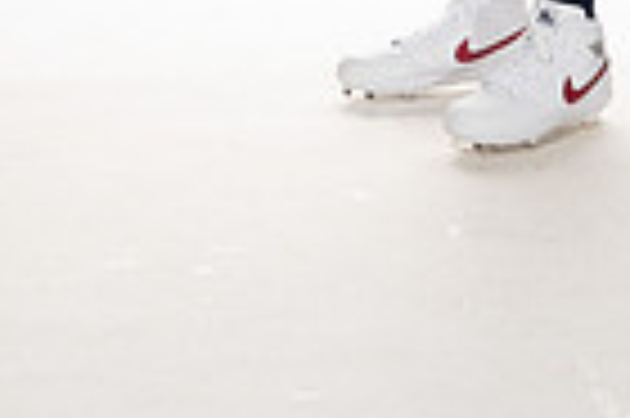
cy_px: -544
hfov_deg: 12.5
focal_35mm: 164
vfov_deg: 7.8
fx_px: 2867
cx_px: 562
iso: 400
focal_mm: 51
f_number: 6.3
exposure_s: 1/250
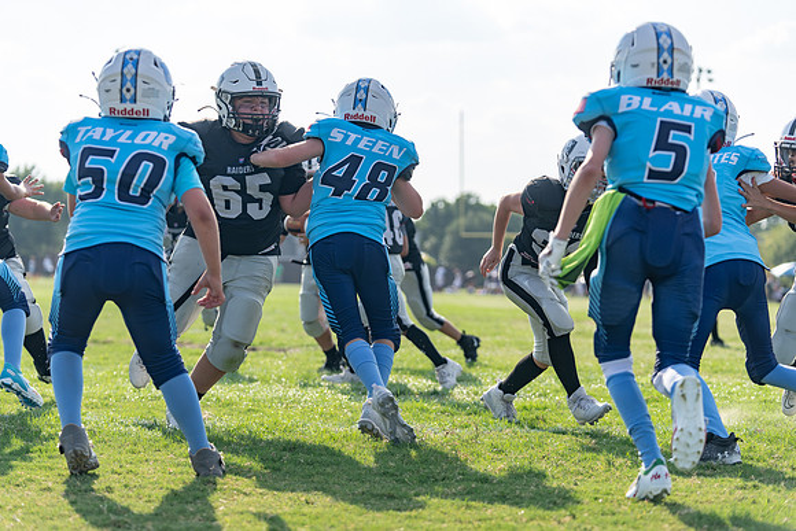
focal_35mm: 99
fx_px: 2189
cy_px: 266
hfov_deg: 20.6
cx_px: 398
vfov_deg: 13.8
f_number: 3.5
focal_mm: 99
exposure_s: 1/1000
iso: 100
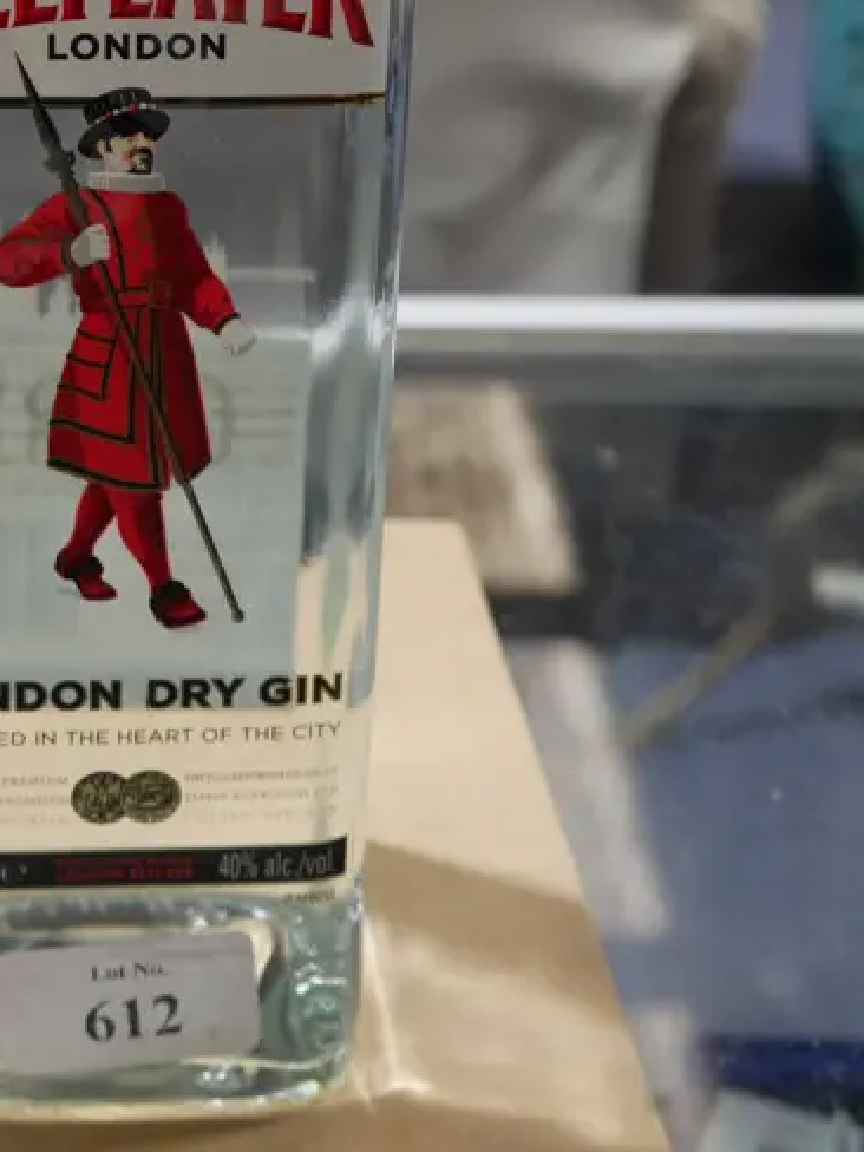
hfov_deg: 17.4
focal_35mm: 84
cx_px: 176
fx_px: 2795
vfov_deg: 22.6
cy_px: 57
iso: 400
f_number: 4.4
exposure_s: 1/60
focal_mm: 20
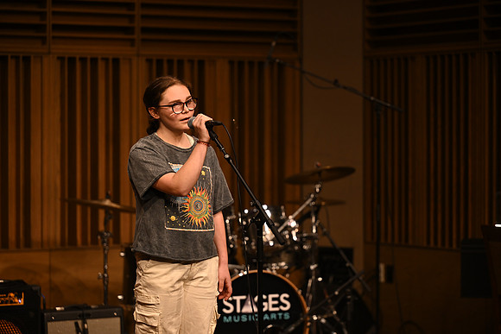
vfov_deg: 11.4
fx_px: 1670
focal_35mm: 120
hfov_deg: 17.1
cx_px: 250
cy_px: 167
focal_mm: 120
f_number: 2.8
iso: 800
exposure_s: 1/320
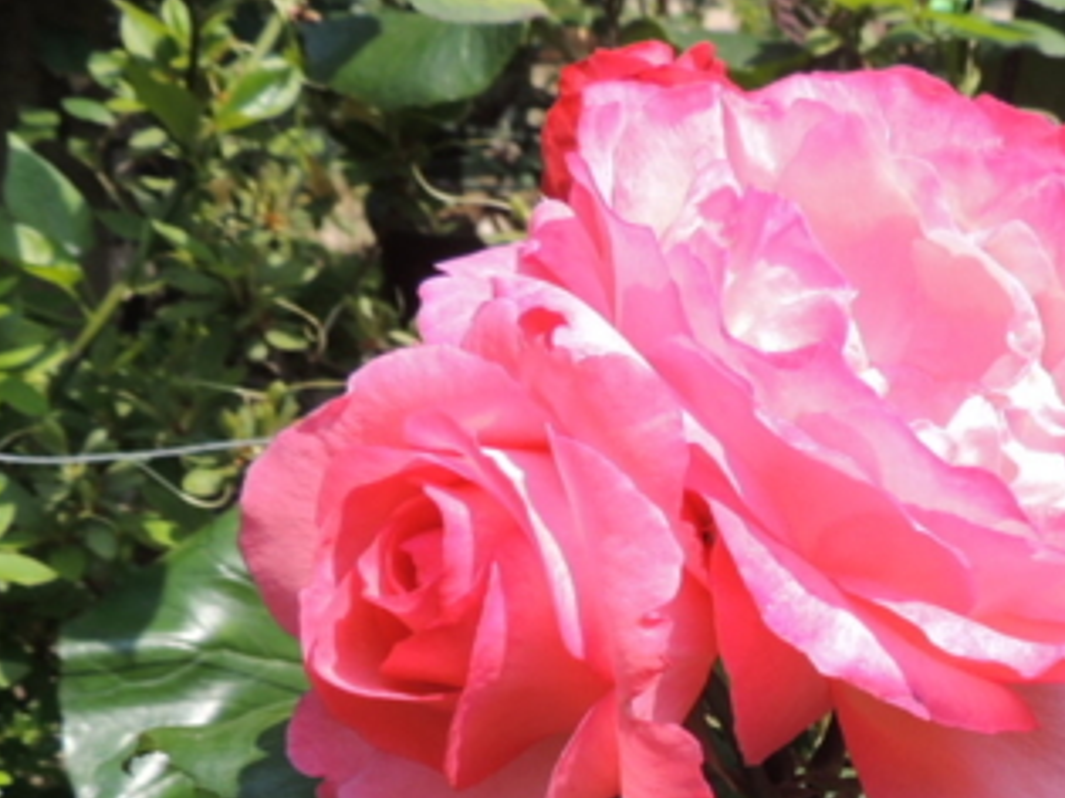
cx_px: 933
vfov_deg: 23.1
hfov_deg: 30.5
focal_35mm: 61
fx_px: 1876
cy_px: 788
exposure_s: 1/800
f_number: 3
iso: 100
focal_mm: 4.3
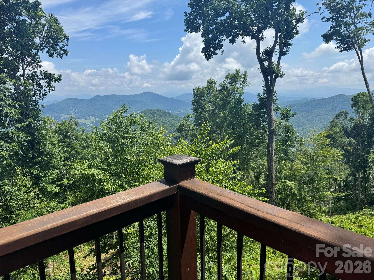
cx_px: 187
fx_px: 259
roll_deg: +1.3
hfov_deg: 71.6
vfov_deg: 56.8
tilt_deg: -10.9
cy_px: 140
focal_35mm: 24
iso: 80
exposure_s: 1/4049
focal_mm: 6.76
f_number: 1.78
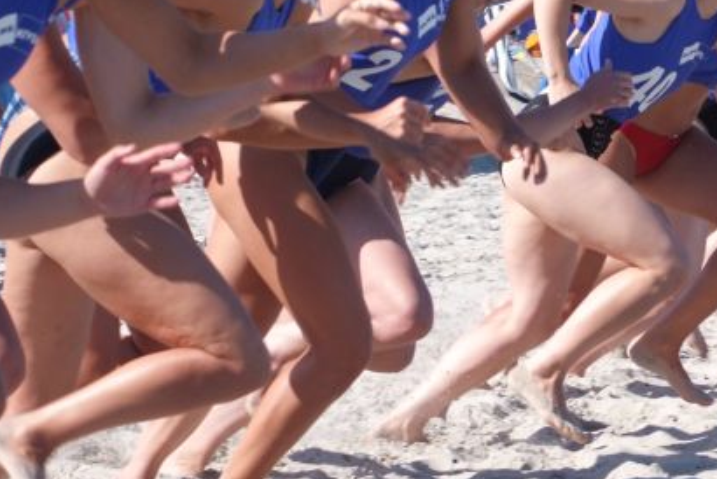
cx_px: 652
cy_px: 195
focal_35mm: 252
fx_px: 5022
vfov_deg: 5.5
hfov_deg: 8.1
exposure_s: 1/400
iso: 320
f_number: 10
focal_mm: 86
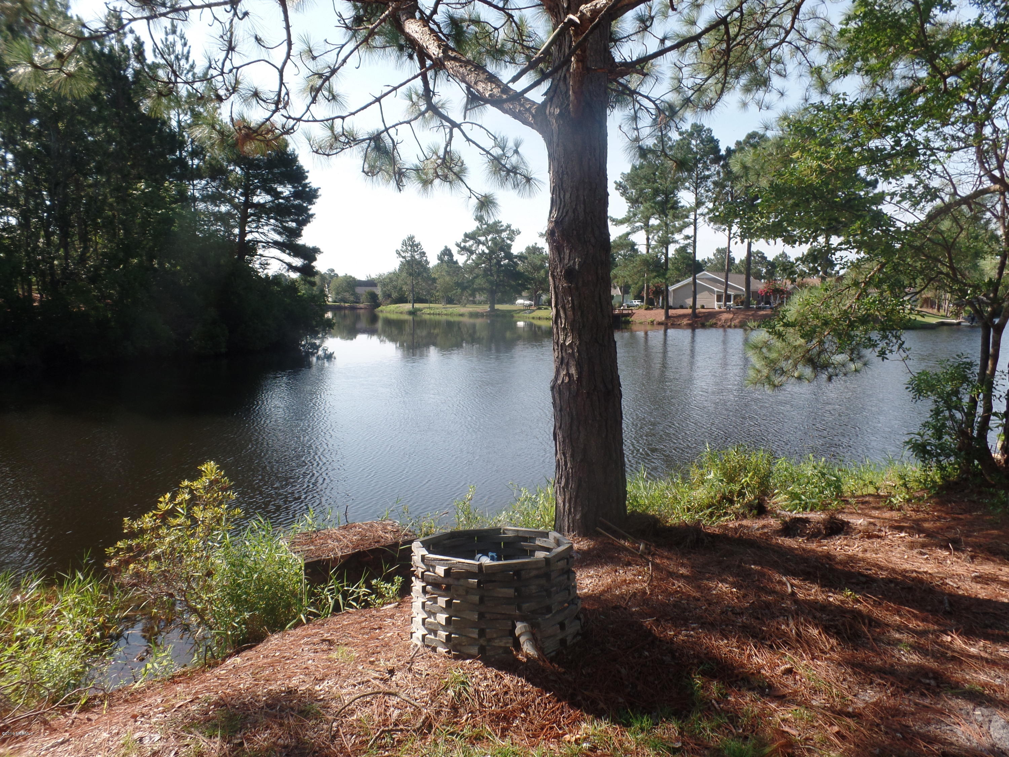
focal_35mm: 23
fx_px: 670
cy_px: 378
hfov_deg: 73.9
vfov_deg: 58.9
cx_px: 504
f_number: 3.5
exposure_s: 1/500
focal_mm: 4.1
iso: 80
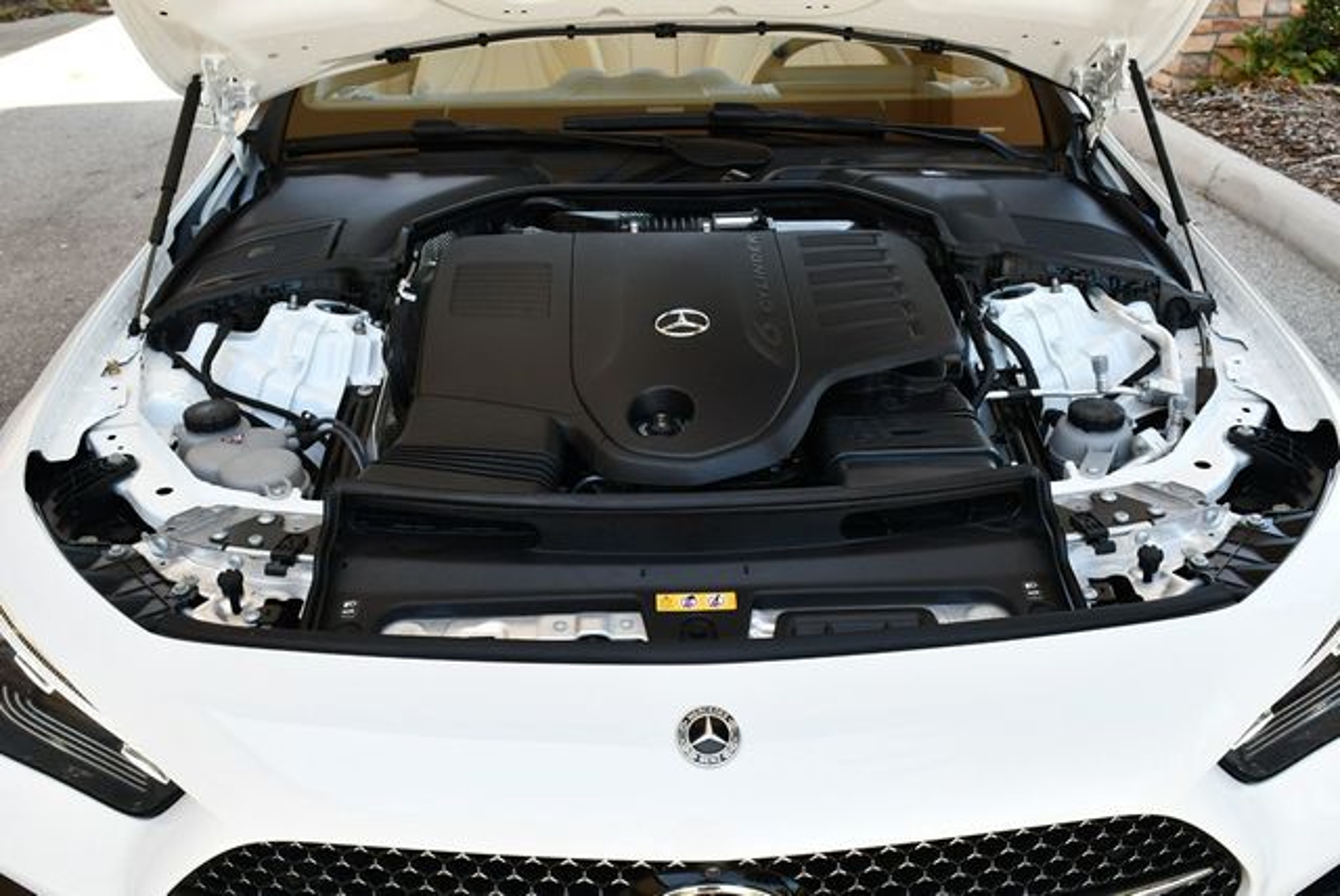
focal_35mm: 36
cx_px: 670
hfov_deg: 53.1
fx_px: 1341
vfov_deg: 36.9
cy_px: 448
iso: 400
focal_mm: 18
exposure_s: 1/250
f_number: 5.6
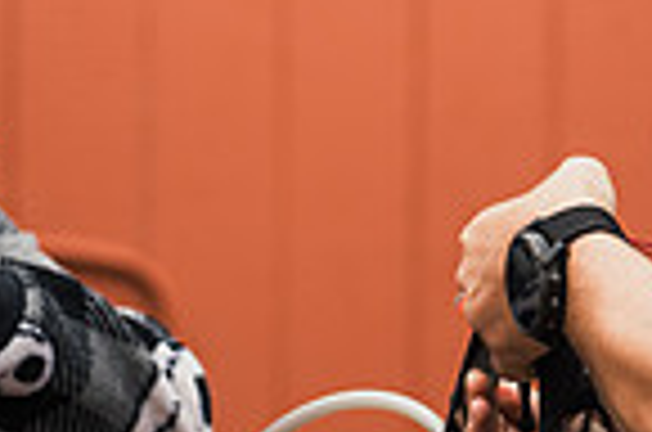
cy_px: 258
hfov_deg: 9.2
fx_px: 4048
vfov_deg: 6.1
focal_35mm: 224
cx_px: 495
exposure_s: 1/1250
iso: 400
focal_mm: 50
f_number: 2.2
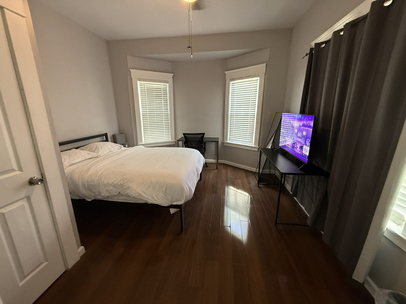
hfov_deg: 102.1
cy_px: 152
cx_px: 203
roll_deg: -0.3
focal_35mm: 14
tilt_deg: -14.7
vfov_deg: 85.7
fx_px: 164
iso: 320
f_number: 2.2
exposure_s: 1/72
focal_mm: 2.22
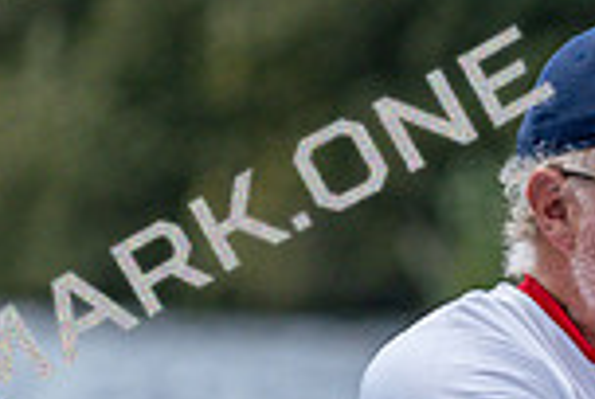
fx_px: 17222
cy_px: 550
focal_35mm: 1040
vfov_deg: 1.3
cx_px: 963
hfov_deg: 2.0
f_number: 5.6
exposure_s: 1/2000
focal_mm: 273
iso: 500
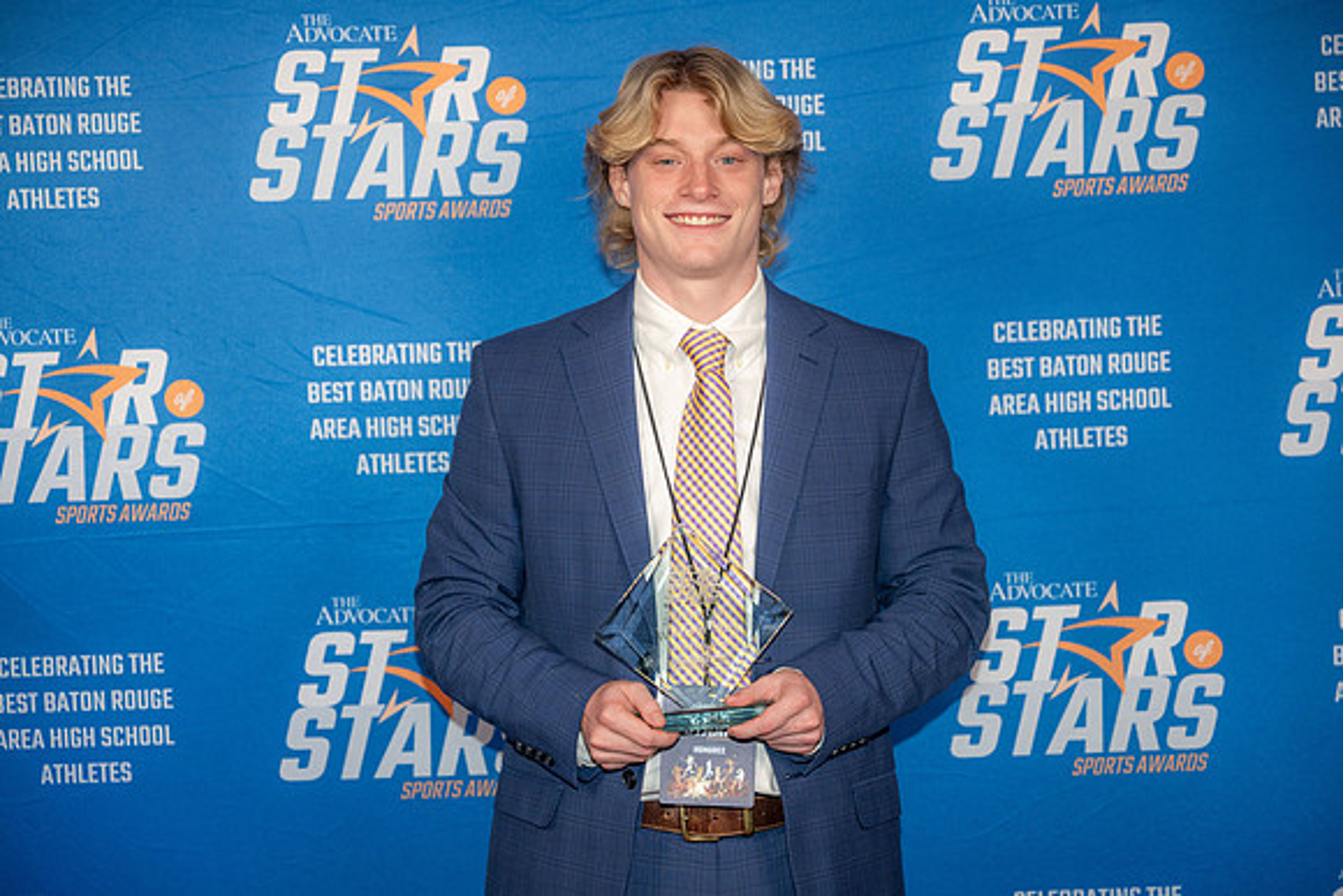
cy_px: 448
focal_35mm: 68
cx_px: 672
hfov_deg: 29.6
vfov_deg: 20.0
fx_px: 2537
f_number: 3.2
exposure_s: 1/200
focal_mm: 68
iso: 400
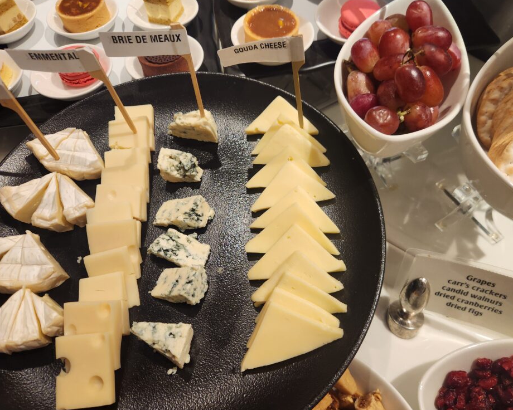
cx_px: 282
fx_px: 380
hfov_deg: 67.9
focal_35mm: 25
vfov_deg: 56.8
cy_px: 207
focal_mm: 5.4
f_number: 1.8
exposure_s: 1/100
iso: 200
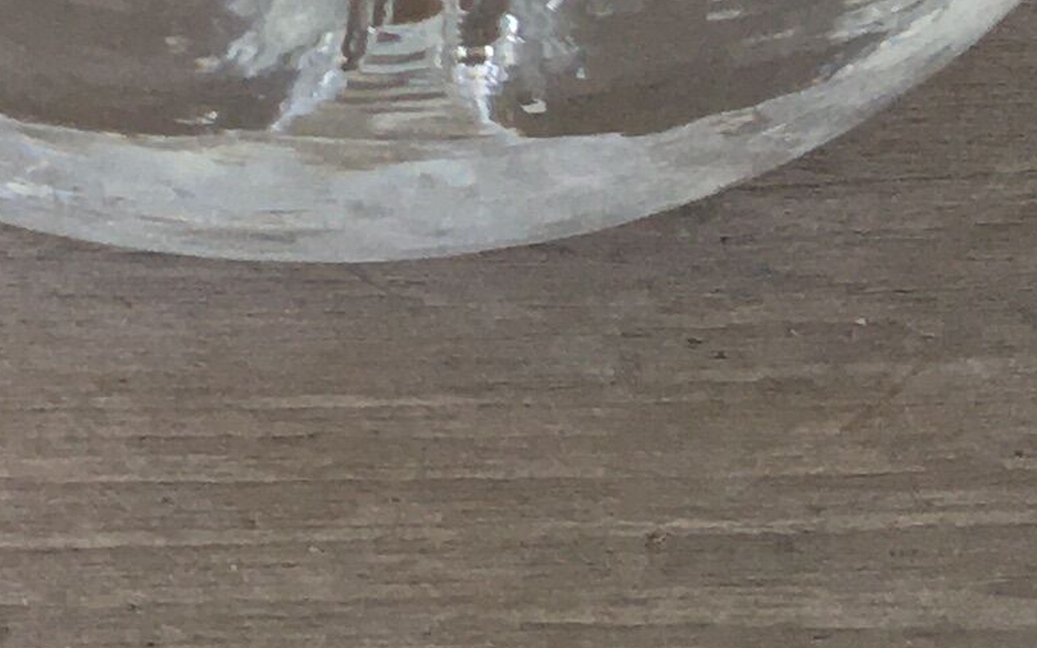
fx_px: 4521
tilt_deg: -26.6
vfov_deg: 7.5
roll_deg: +3.4
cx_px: -747
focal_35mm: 160
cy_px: -1068
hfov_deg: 12.2
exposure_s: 1/100
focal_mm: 4.15
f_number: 2.2
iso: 40
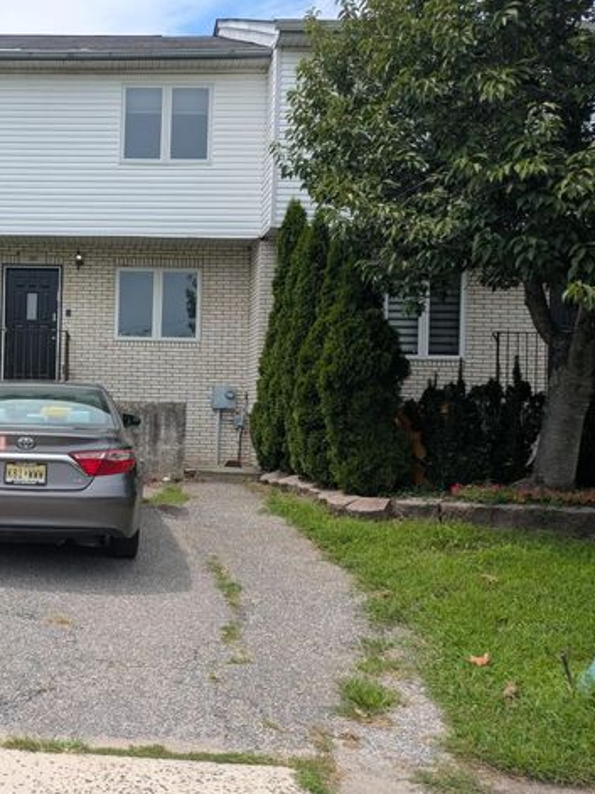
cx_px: 81
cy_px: 403
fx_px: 780
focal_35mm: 34
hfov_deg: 39.3
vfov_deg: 54.0
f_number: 1.89
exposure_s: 1/1481
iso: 40
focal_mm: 5.43
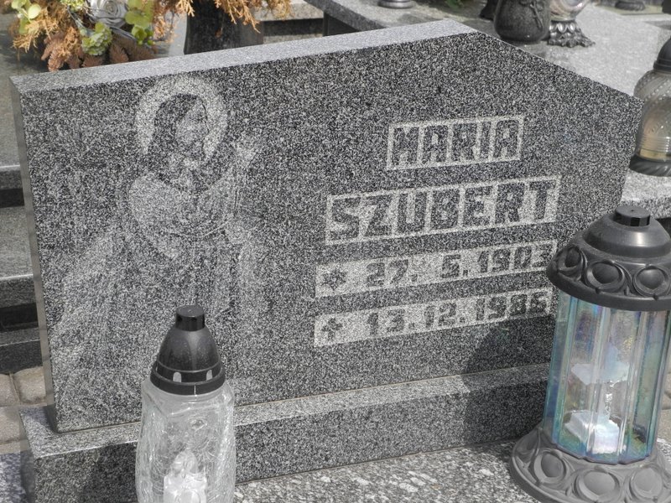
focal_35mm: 68
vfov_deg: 21.6
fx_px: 1318
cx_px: 336
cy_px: 252
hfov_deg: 28.6
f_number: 4
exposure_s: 1/800
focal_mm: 14.5
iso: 100
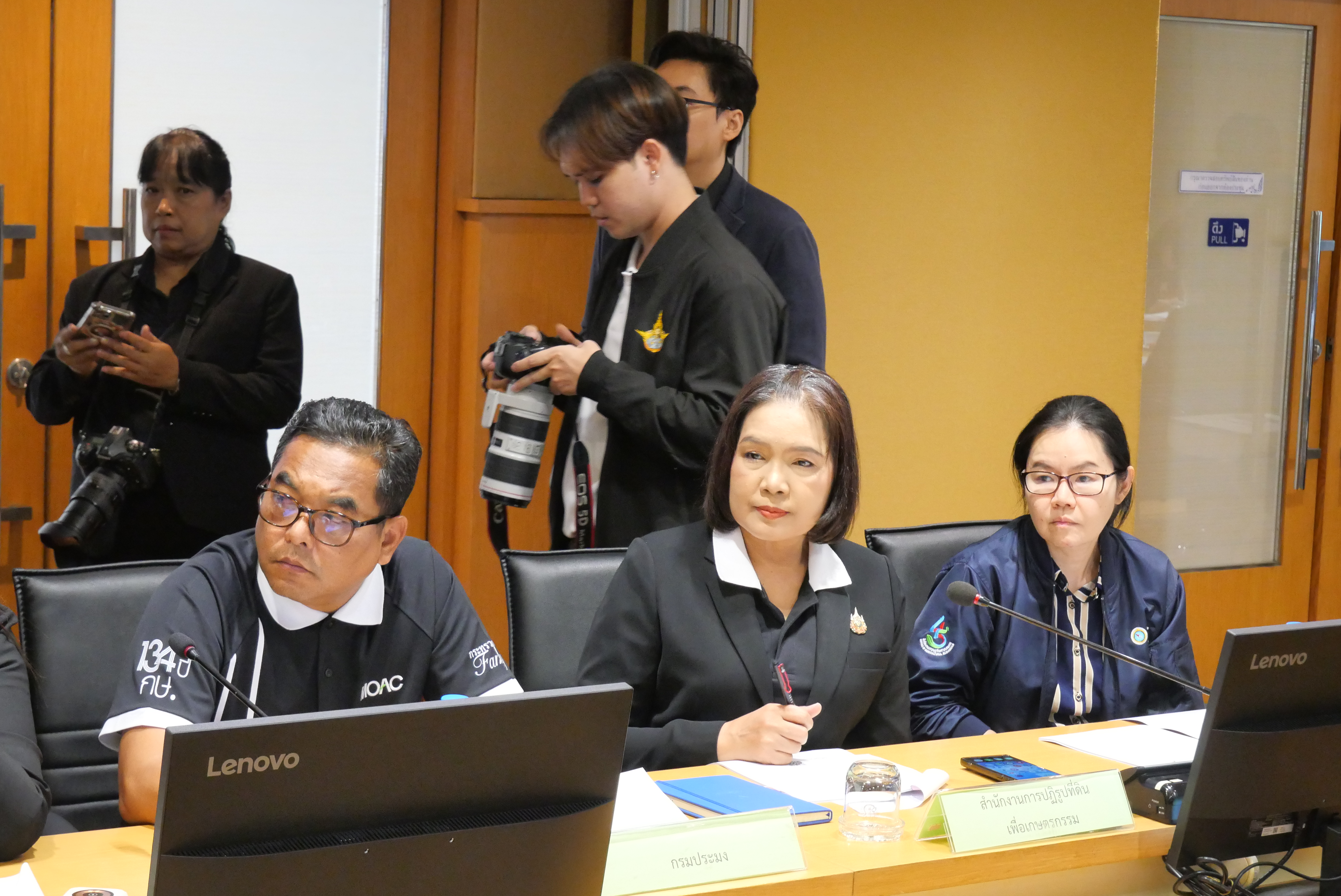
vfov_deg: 18.5
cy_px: 448
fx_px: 2758
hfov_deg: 27.3
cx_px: 670
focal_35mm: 74
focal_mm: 36
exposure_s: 1/50
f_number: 5.3
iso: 3200
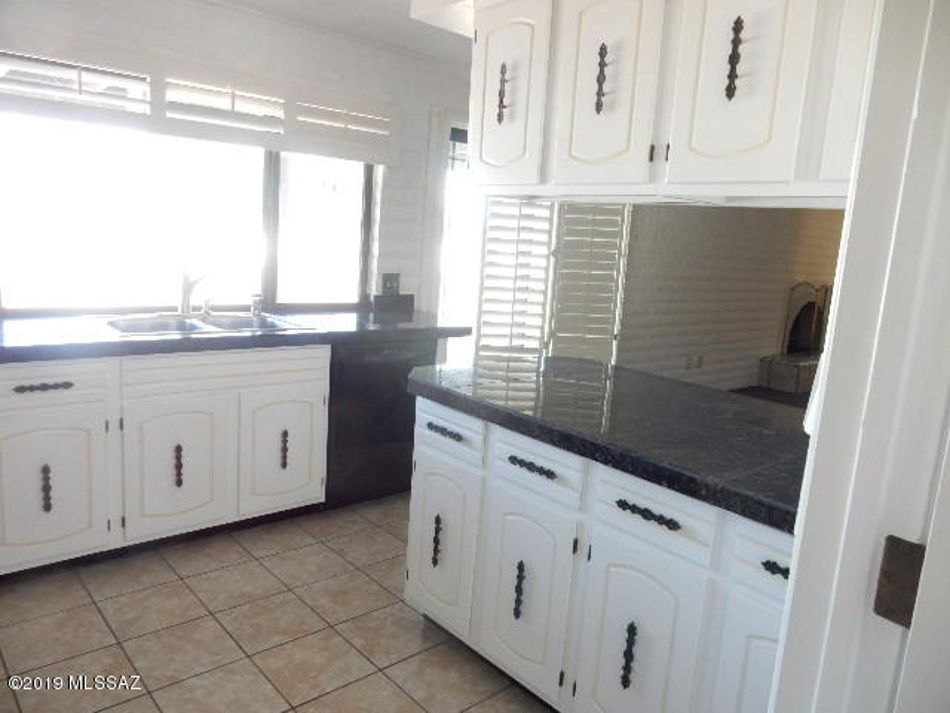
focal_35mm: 25
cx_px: 475
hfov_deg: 69.4
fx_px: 686
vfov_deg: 54.9
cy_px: 356
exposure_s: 1/30
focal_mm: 4.5
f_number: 3.7
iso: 200
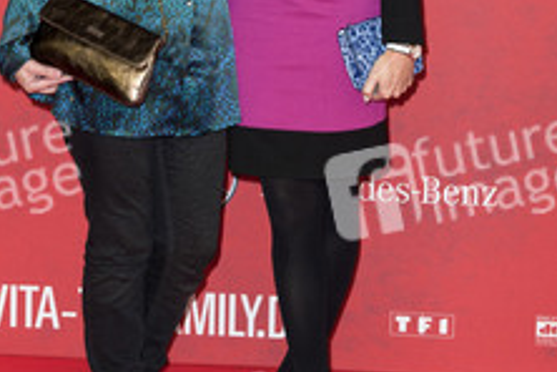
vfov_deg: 13.5
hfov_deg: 20.2
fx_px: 1563
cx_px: 227
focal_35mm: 101
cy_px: 55
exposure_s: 1/250
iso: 800
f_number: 5.6
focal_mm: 56
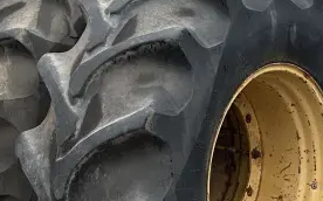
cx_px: 50
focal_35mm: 96
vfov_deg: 13.2
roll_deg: +0.3
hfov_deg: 21.3
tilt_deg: -0.9
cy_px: -47
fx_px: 844
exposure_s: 1/1449
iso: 50
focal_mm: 5.7
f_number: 1.5
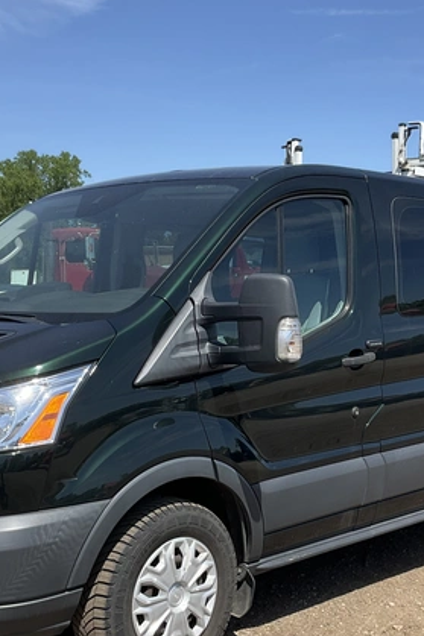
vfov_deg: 36.6
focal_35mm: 54
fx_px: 955
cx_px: 236
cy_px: 403
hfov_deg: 25.0
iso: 25
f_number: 1.8
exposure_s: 1/1451
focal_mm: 3
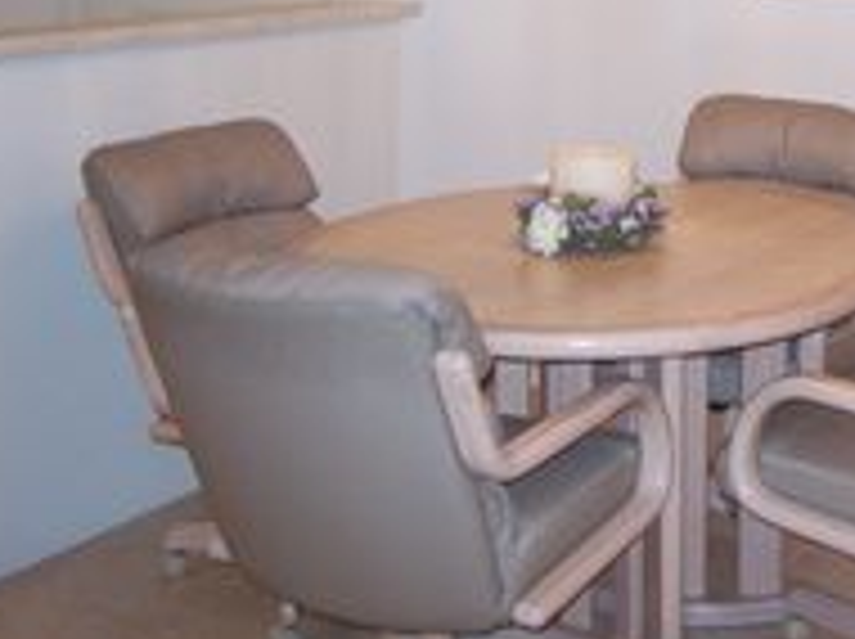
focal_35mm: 66
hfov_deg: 28.6
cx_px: 724
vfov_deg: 21.8
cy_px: 99
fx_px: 1628
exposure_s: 1/60
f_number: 2.7
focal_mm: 5.6
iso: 160
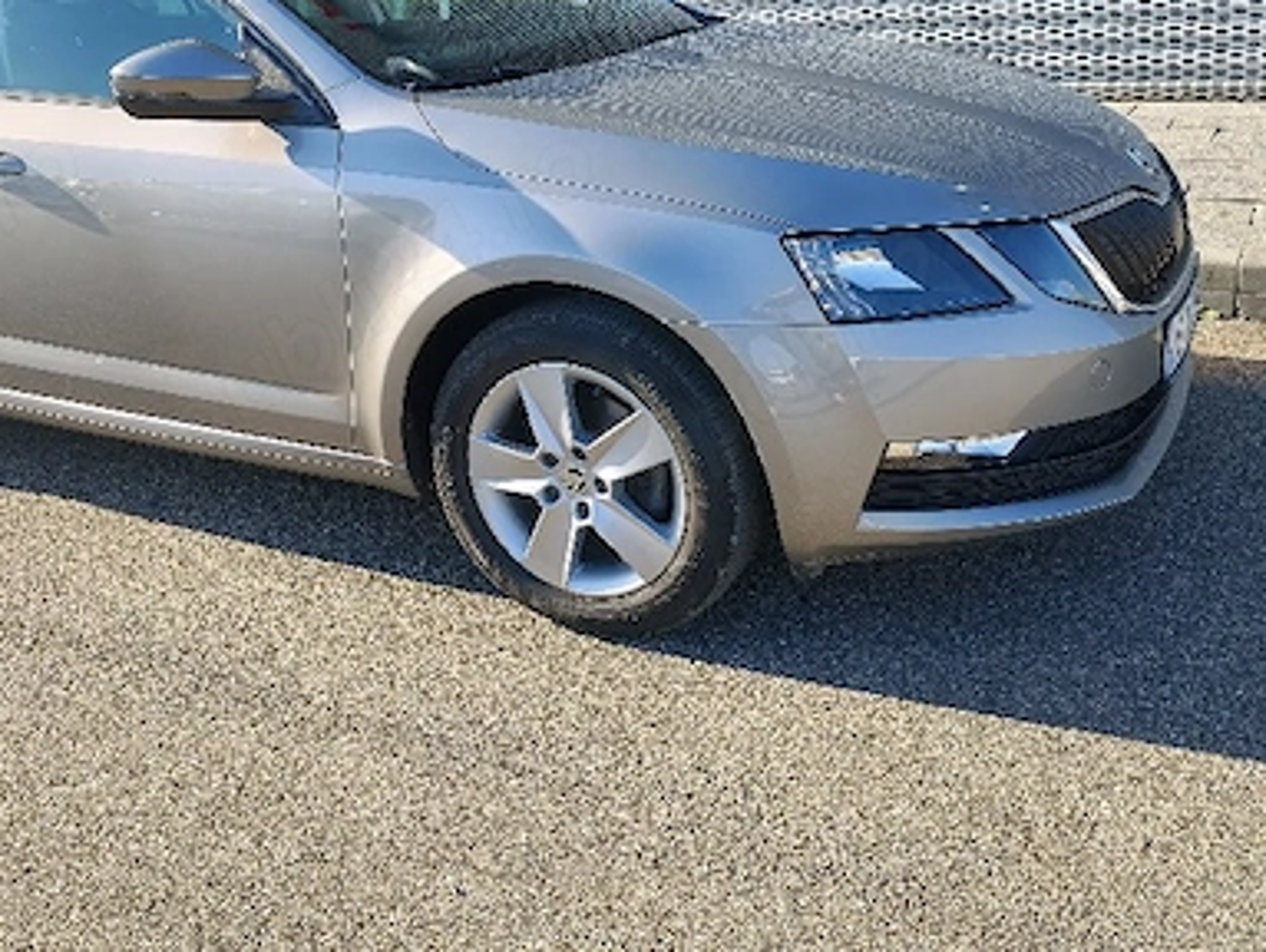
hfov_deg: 51.0
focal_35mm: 36
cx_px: 509
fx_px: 1318
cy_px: 314
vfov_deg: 39.2
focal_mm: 6.62
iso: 50
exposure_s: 1/2000
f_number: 1.67
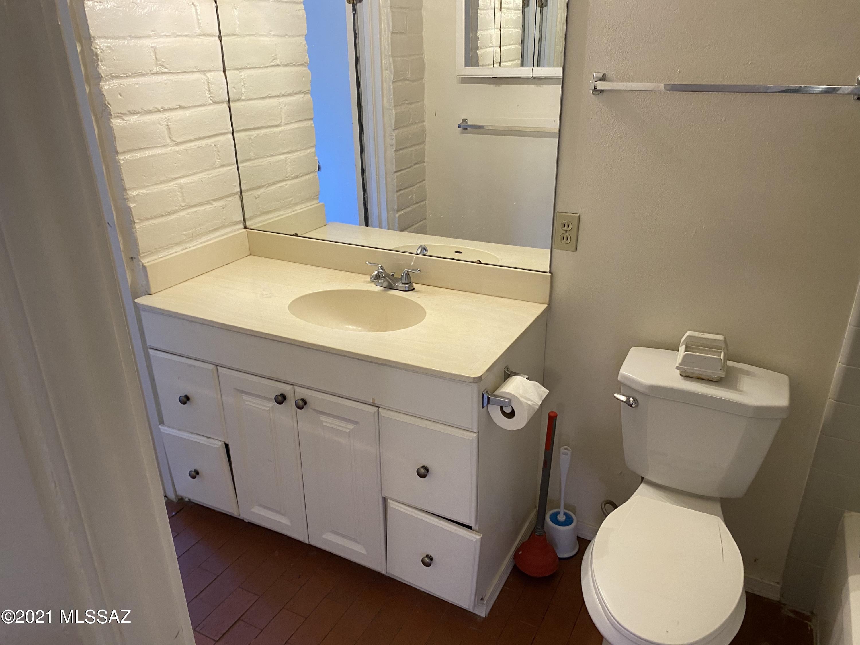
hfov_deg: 67.3
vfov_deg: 53.1
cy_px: 322
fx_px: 646
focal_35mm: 26
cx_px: 430
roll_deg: +1.0
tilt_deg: -25.8
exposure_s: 1/60
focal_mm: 4.25
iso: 125
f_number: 1.8
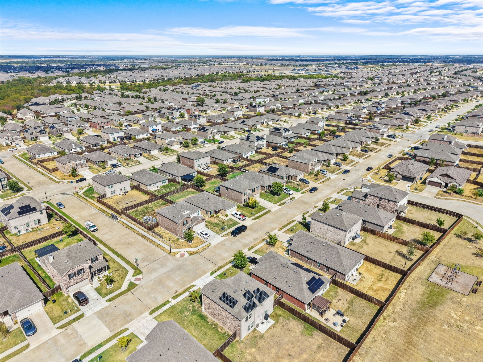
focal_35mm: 24
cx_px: 242
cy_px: 181
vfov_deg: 56.8
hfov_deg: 71.6
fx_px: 335
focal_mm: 8.67
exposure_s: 1/3200
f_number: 1.8
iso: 100
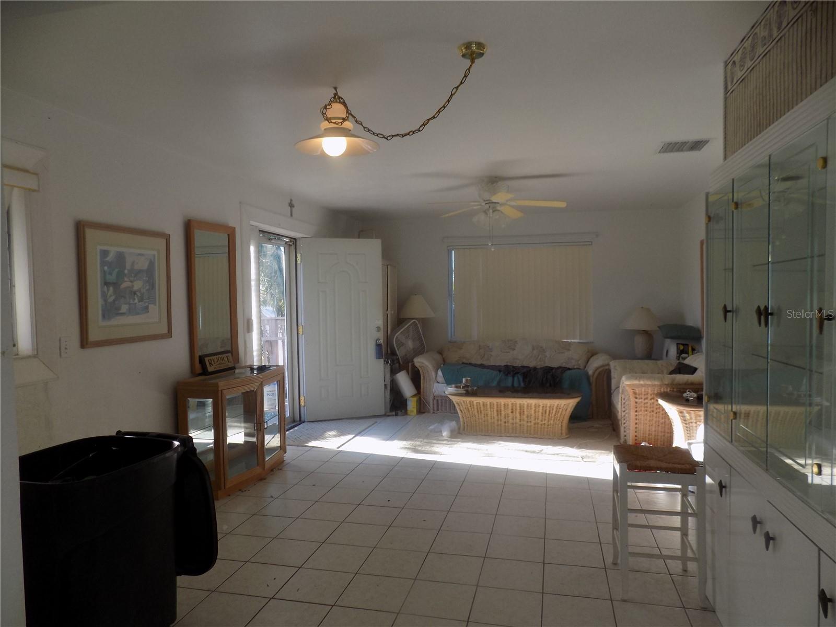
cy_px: 314
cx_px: 418
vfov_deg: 58.9
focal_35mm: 23
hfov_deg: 73.9
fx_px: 555
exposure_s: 1/125
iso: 80
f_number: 3.1
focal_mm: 4
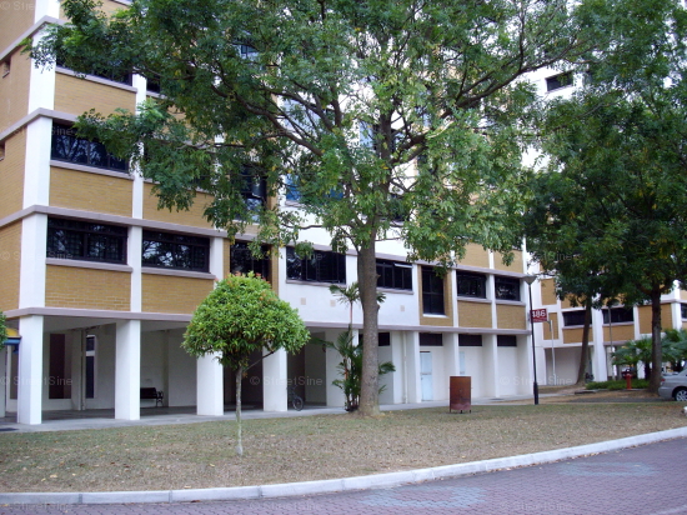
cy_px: 258
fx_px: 734
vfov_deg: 38.6
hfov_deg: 50.2
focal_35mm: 37
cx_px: 344
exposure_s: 1/125
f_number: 2.8
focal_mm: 6.2
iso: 160
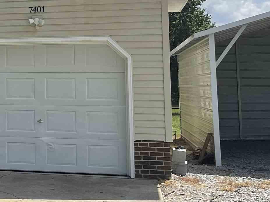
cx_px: -116
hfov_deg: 20.1
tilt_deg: +5.0
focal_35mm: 86
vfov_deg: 17.0
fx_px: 671
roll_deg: +0.1
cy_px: 26
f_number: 1.6
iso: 32
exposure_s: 1/3663
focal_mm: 5.1
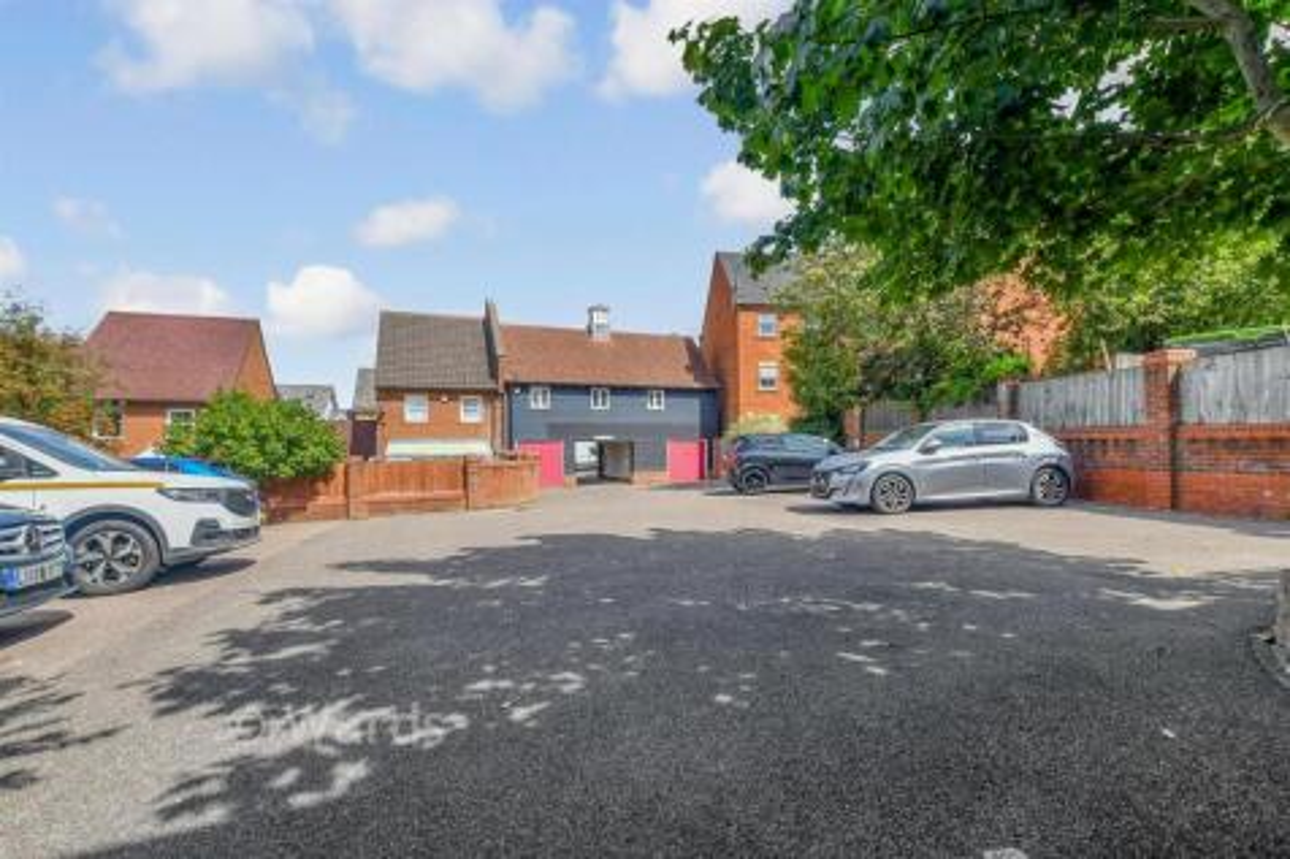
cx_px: 645
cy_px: 430
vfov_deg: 77.3
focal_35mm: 15
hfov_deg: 100.4
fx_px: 537
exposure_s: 1/320
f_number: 8
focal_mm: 10
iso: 160
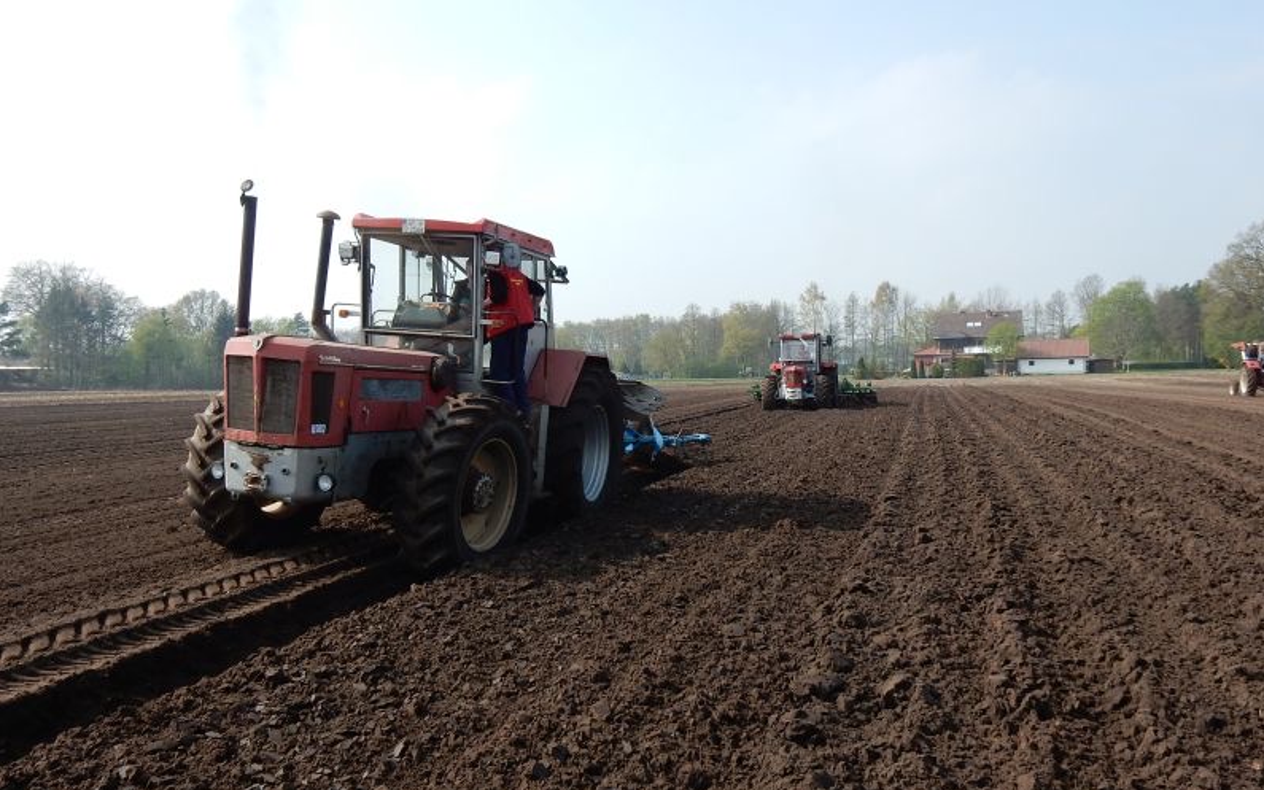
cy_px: 399
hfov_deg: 59.6
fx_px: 1102
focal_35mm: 32
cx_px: 634
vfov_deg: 39.4
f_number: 4
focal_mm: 5.4
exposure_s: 1/800
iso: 125
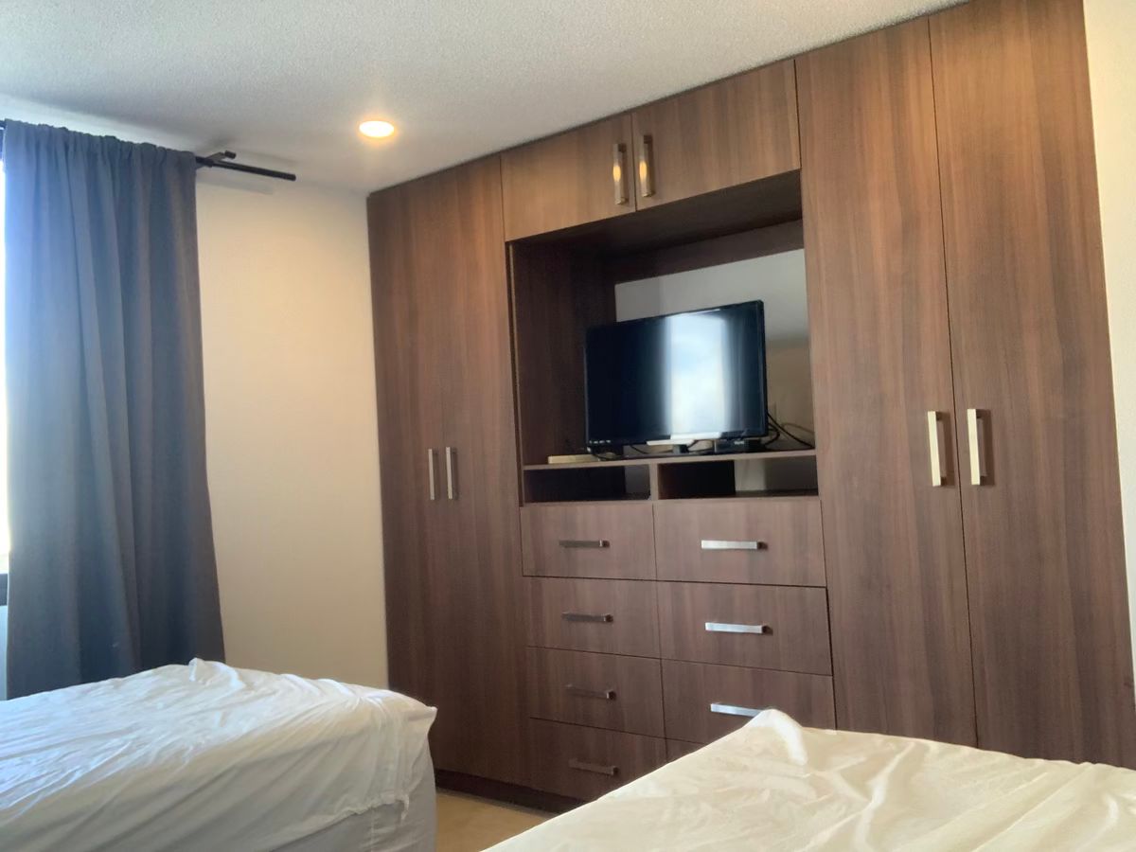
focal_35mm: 32
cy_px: 426
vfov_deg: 44.2
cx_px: 568
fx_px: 1050
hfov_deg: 56.8
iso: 125
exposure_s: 1/60
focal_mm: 2.87
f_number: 2.2
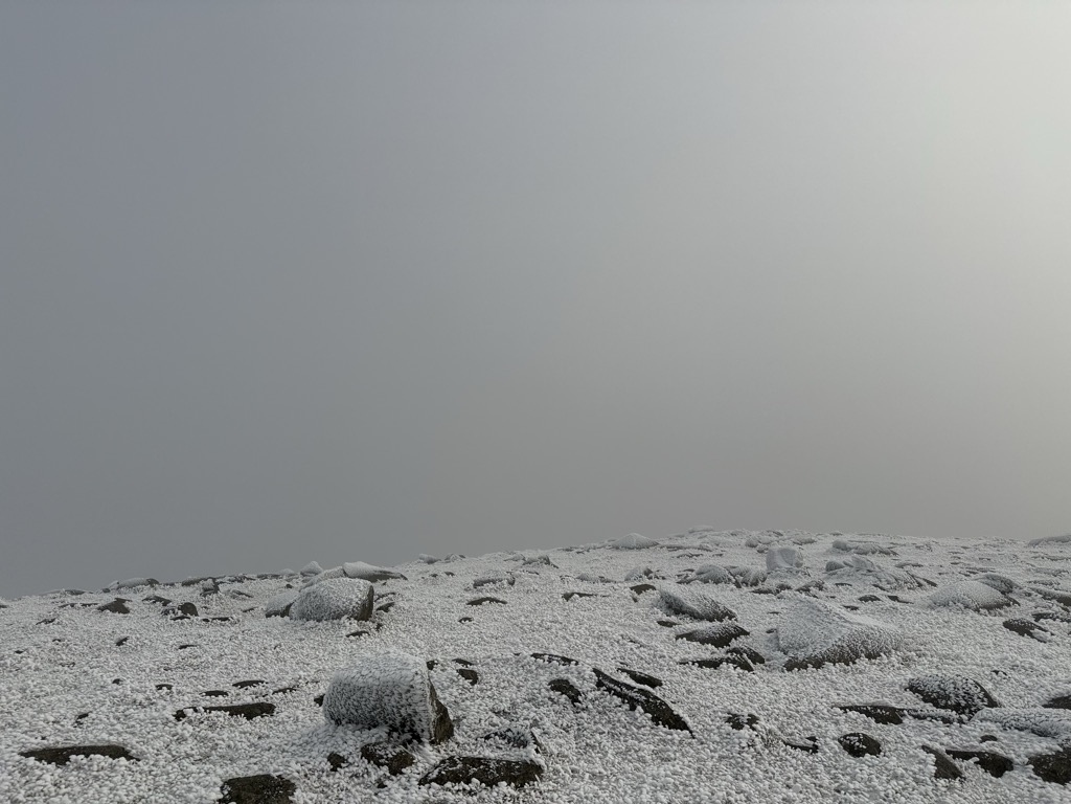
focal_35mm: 24
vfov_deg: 56.8
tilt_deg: +2.9
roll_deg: +2.5
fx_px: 743
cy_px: 402
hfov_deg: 71.6
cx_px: 536
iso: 80
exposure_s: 1/7353
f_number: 1.78
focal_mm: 6.76
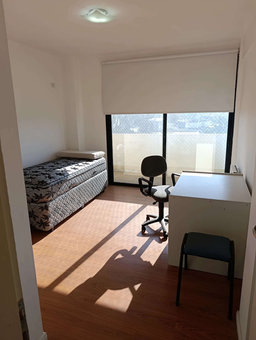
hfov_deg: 59.0
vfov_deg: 73.8
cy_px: 170
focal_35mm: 23
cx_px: 128
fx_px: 226
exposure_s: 1/168
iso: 50
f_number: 1.65
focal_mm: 6.11
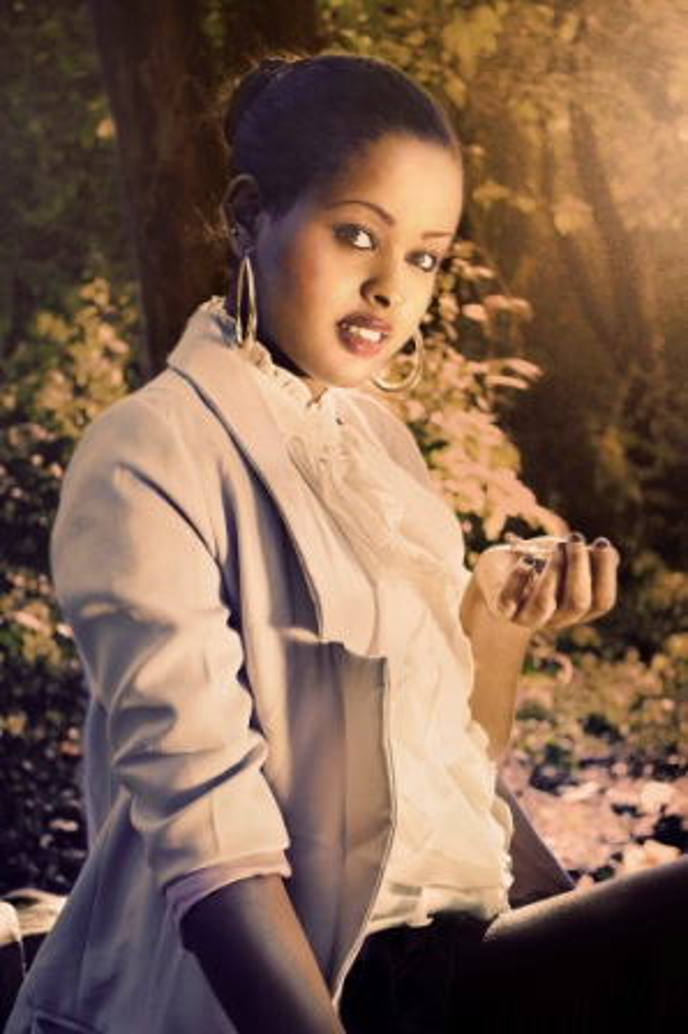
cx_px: 344
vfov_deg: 30.5
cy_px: 517
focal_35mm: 66
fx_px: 1895
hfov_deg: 20.6
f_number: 5.3
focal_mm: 44
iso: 400
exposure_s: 1/60
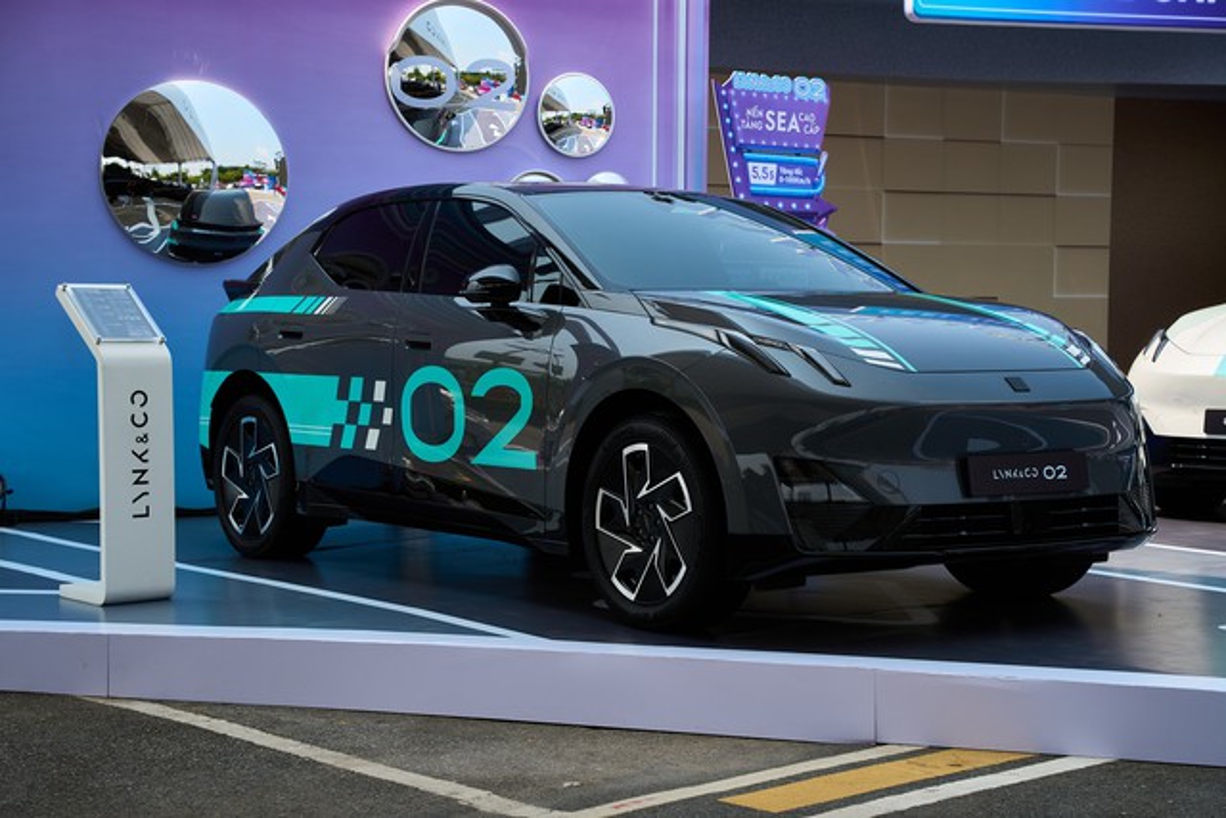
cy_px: 409
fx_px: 2081
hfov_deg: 32.8
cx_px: 613
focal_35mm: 61
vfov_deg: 22.2
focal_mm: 61.1
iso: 320
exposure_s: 1/640
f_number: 6.3
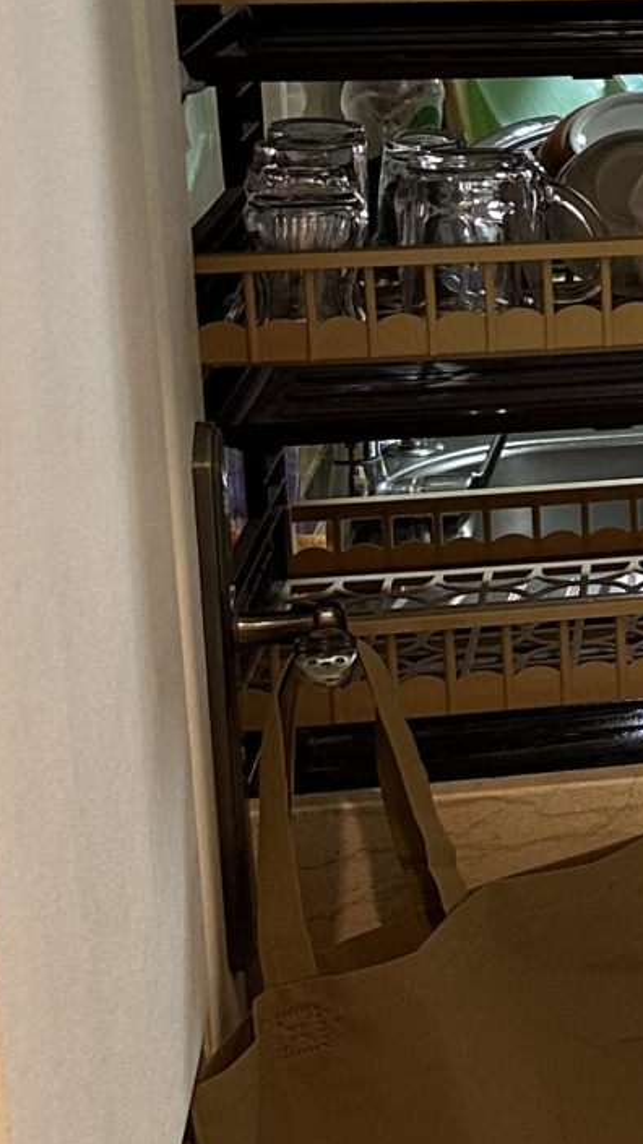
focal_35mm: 95
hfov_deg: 11.0
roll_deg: -0.9
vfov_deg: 22.0
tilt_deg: -8.7
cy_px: 149
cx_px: 1469
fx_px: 2883
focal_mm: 6.86
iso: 160
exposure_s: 1/50
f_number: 1.78
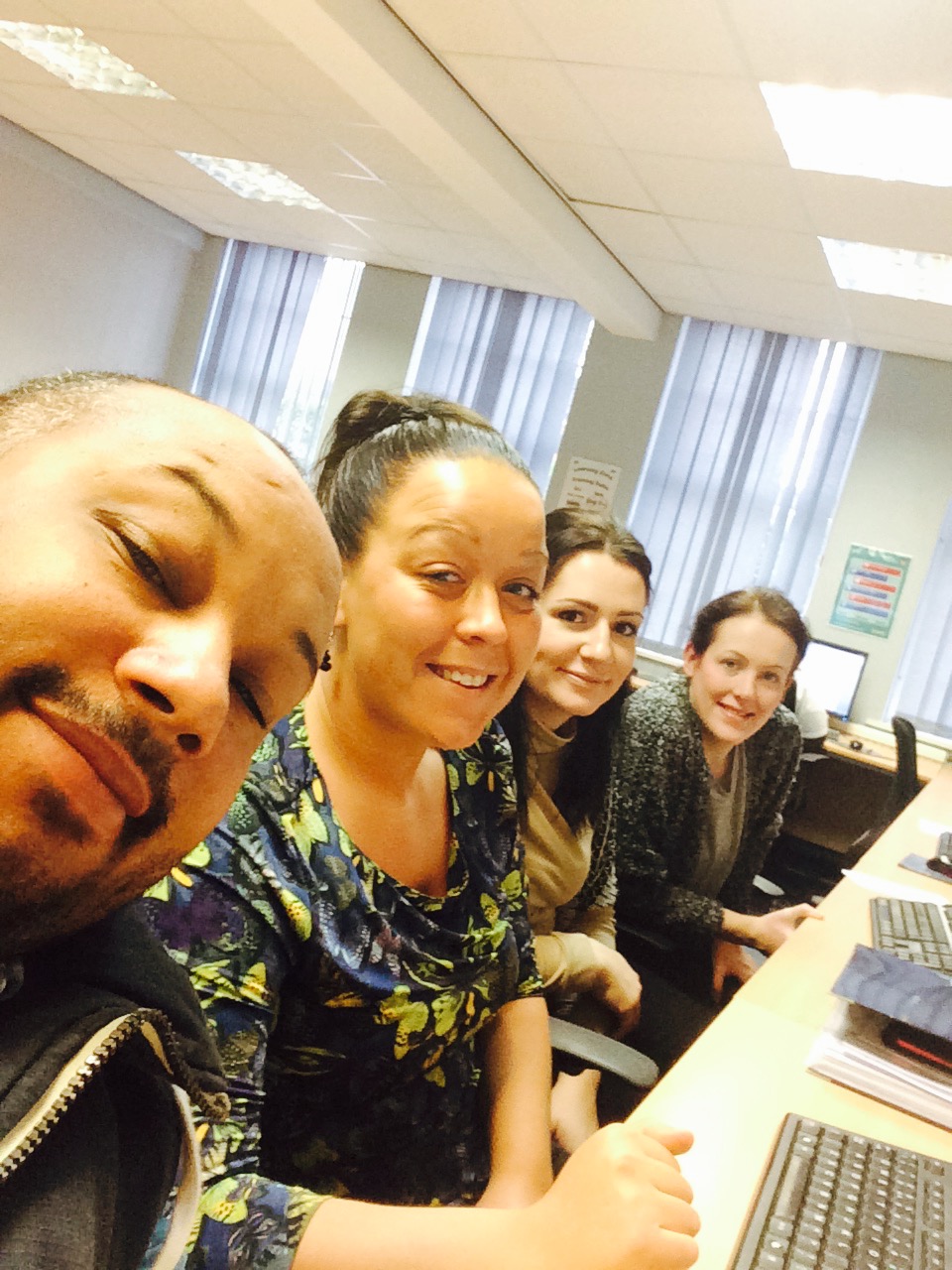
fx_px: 1137
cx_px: 476
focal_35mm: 31
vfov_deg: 58.4
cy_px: 635
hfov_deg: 45.4
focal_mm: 2.15
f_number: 2.4
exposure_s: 1/33
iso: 200
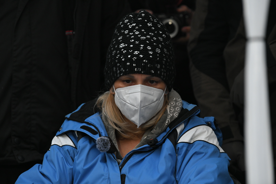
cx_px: 138
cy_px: 92
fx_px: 1457
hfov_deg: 10.8
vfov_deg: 7.2
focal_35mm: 190
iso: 2500
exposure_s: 1/400
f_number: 4
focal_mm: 190
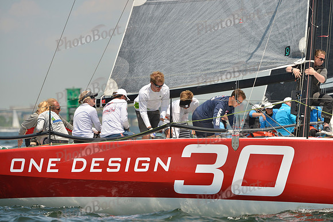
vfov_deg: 4.2
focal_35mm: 330
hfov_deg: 6.2
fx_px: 3053
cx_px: 166
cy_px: 111
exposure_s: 1/1250
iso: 280
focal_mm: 330
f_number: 7.1
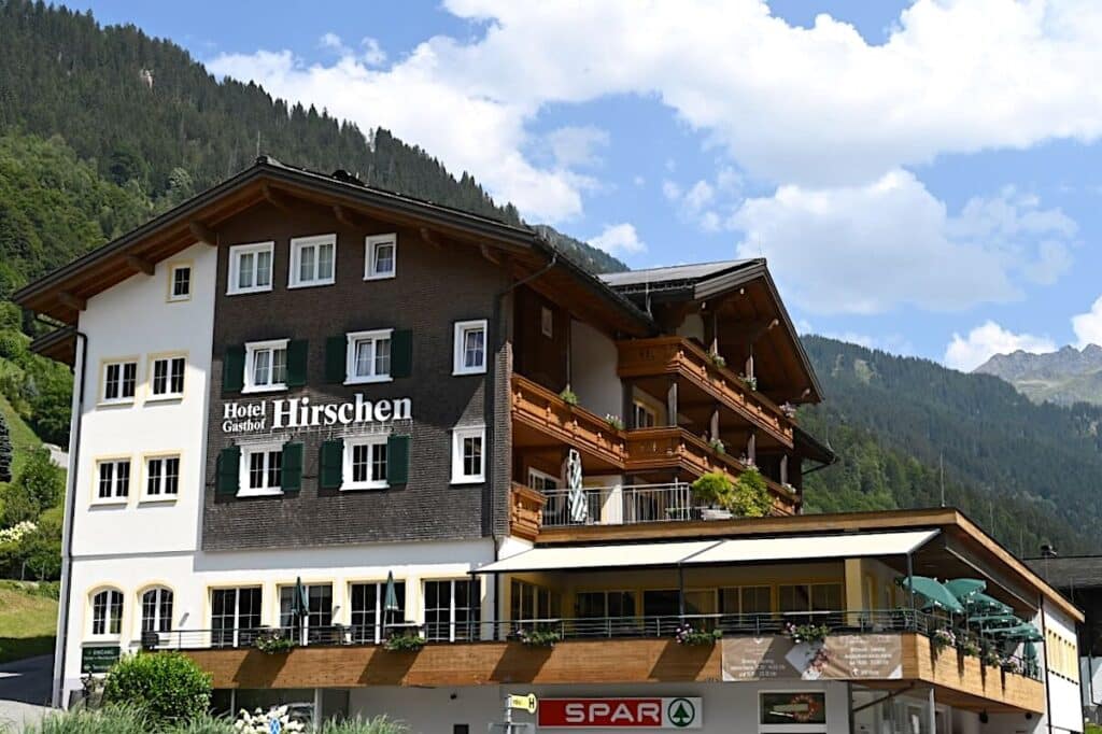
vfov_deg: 29.2
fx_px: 1408
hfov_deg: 42.8
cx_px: 551
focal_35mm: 46
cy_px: 367
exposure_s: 1/400
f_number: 7.1
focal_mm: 46
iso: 100
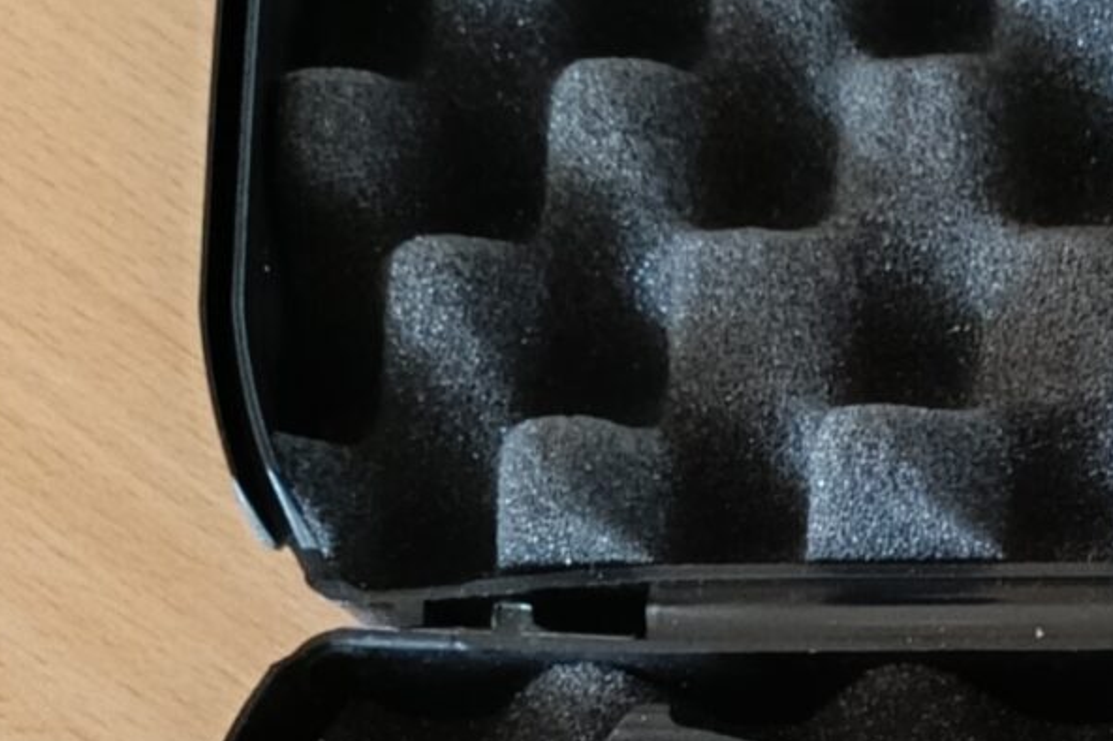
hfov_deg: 17.6
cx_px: 1483
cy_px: 841
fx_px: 3337
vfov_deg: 12.4
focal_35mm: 108
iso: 1724
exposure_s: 1/25
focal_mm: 5.59
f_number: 1.88
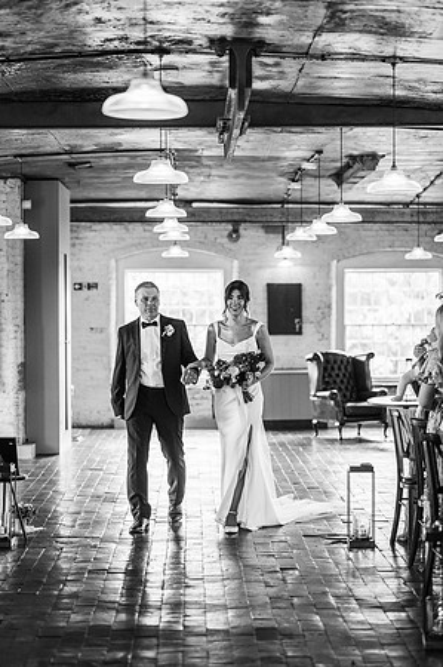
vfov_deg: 23.9
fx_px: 1572
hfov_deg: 16.0
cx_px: 222
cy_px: 334
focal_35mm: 85
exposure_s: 1/200
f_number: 2
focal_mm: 85
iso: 400
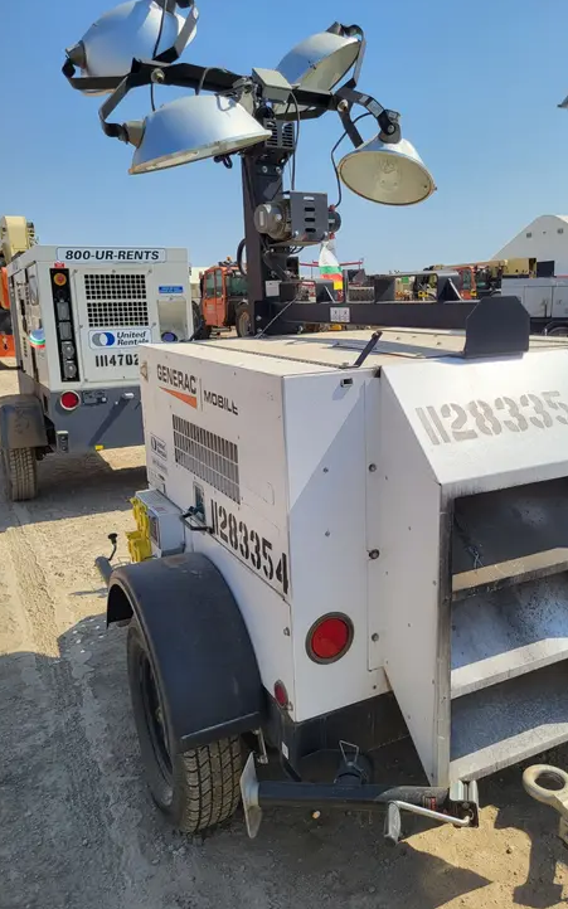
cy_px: 449
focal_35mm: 28
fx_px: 694
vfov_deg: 66.5
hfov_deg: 44.5
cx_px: 311
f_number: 1.8
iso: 40
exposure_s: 1/2657
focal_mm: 5.4
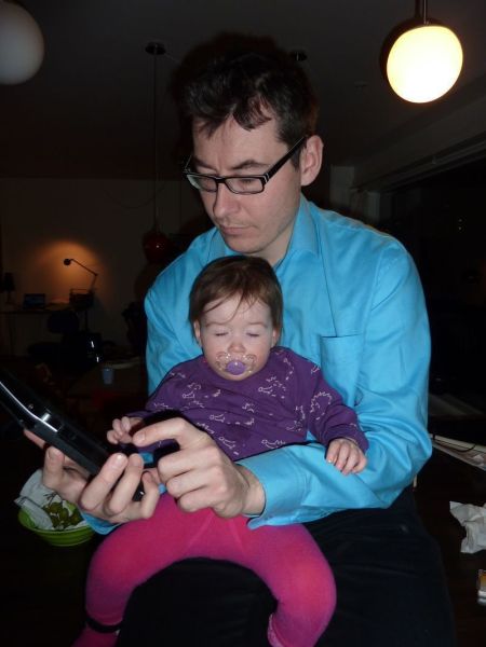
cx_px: 243
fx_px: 468
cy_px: 324
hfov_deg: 54.9
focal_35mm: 25
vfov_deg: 69.4
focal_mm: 4.1
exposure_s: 1/60
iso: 100
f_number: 3.3
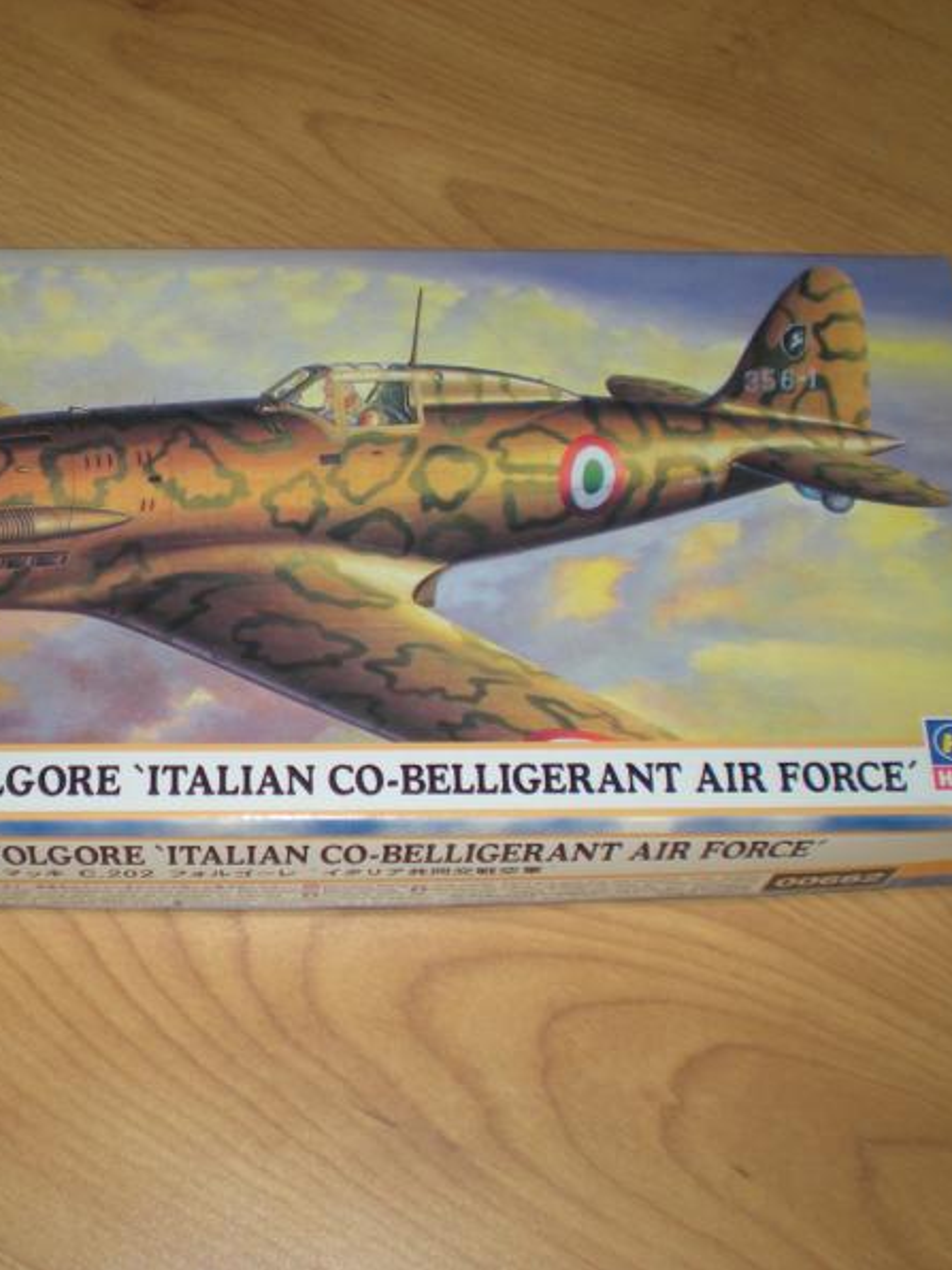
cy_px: 633
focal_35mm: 51
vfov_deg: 37.5
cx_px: 258
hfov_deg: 28.2
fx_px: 1870
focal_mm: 6.3
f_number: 3.1
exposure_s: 1/40
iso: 64
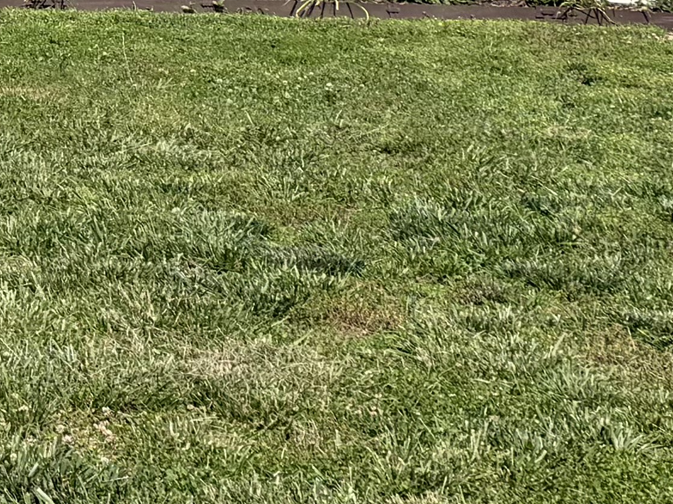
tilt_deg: +1.5
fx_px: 2372
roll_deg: -0.1
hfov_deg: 14.5
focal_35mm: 122
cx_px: -473
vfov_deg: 11.3
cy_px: -413
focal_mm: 6.76
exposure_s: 1/4405
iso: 80
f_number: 1.78
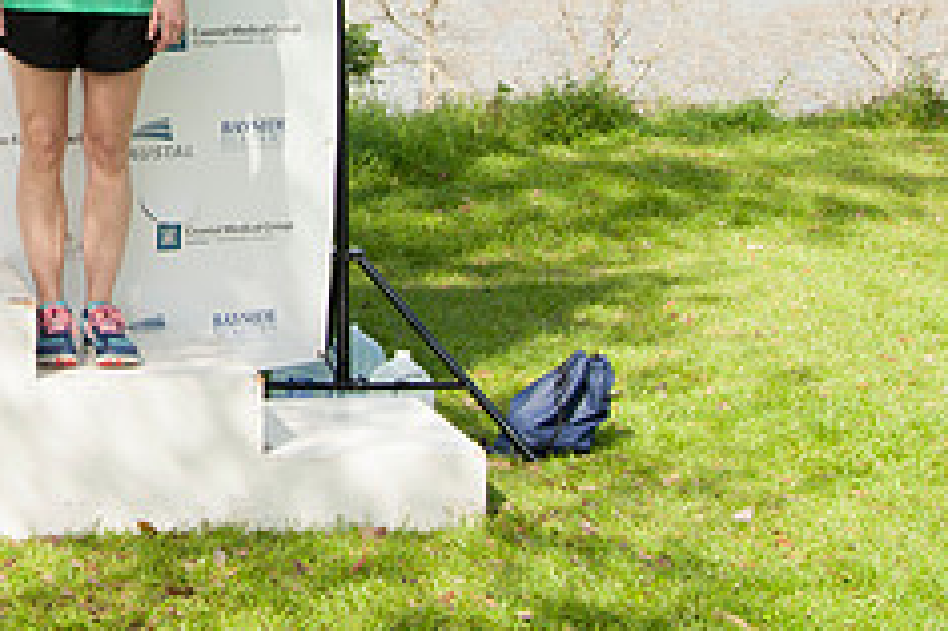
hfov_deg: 23.0
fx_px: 2131
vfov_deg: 16.3
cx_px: -197
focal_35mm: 81
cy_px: -82
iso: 250
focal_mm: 22
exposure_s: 1/200
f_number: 9
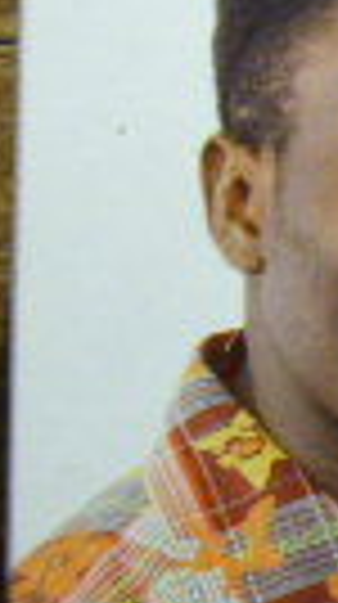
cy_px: 711
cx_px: 613
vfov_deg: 11.6
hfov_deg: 6.5
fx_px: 2911
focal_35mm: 182
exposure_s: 1/10
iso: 200
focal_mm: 7.4
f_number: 2.8
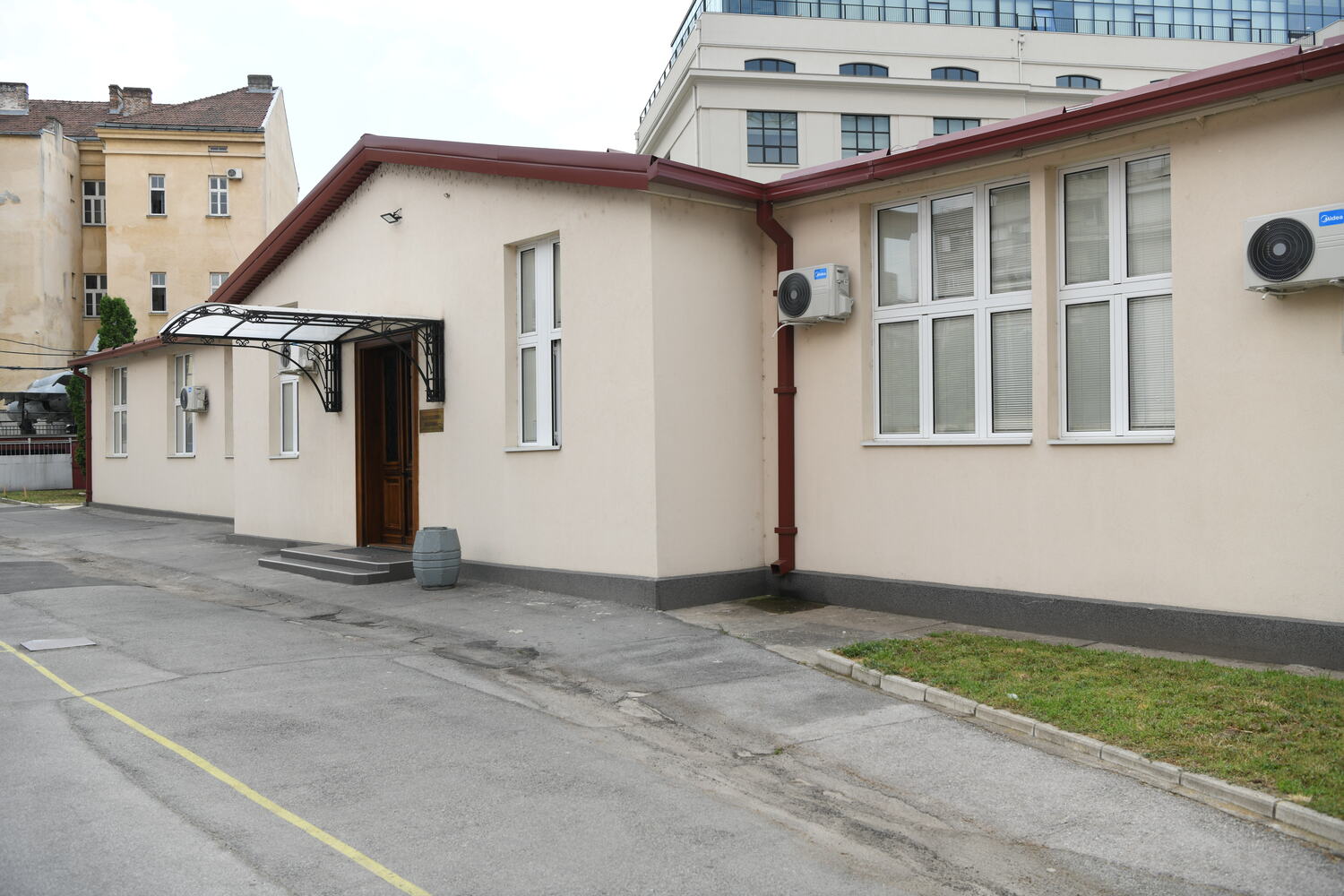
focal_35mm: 32
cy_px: 448
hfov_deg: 58.7
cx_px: 672
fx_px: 1195
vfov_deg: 41.1
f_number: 5
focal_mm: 32
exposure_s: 1/250
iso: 64
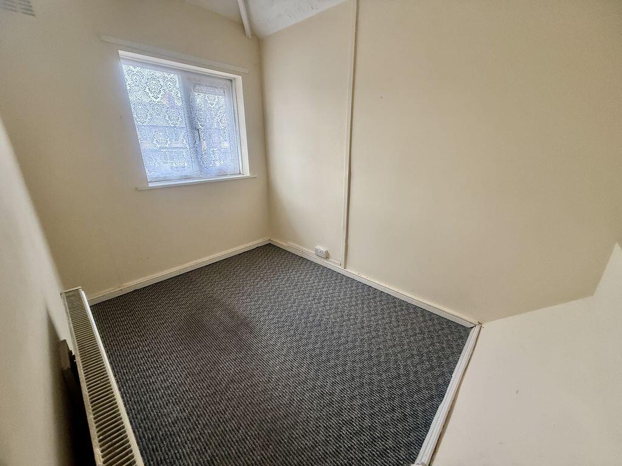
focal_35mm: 14
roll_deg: -0.5
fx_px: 252
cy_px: 233
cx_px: 311
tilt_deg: -19.4
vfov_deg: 85.7
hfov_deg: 102.1
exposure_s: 1/99
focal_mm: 2.22
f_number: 2.2
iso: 250
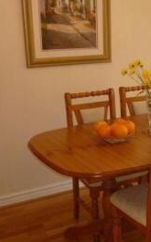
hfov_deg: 21.9
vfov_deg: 36.3
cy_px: 116
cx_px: 166
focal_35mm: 56
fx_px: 370
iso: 100
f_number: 2.5
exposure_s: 1/60
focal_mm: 4.3
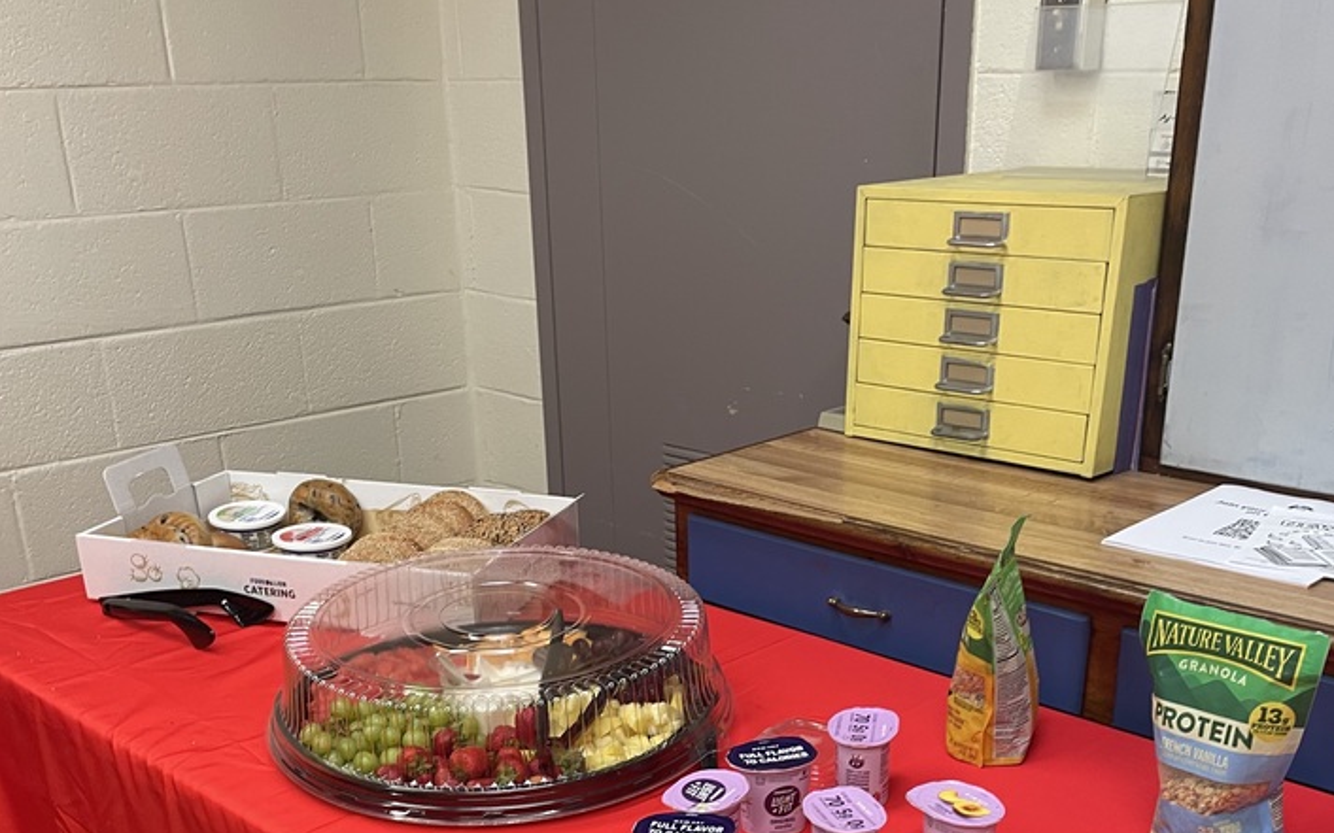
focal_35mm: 40
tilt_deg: -23.8
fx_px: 1454
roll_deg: +1.4
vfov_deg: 30.8
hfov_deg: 49.3
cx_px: 663
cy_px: 723
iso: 80
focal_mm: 4.2
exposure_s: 1/60
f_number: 1.6
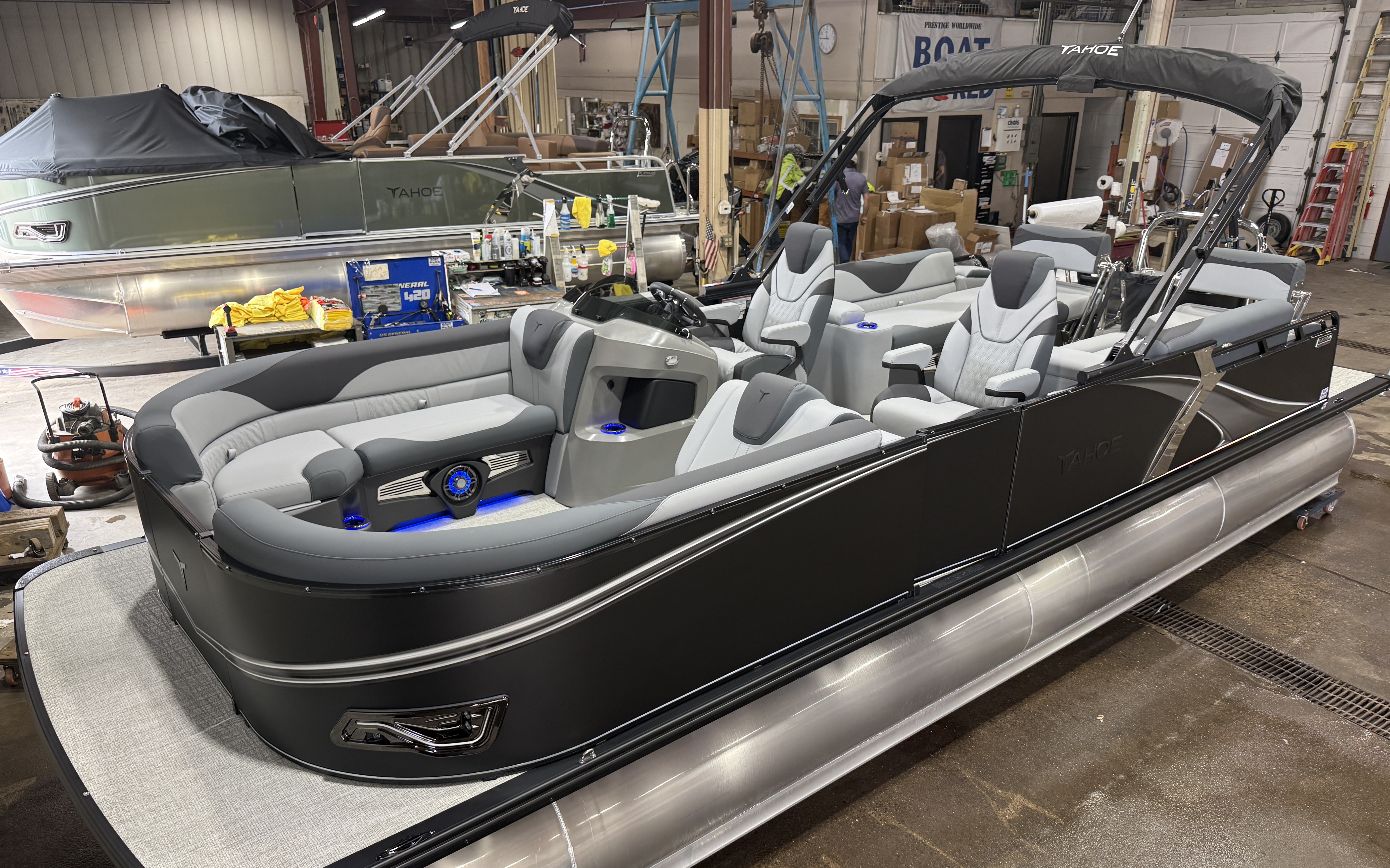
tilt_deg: -22.9
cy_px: 507
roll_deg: -0.2
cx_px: 710
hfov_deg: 70.4
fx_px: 985
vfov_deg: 47.4
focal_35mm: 26
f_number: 1.78
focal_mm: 6.76
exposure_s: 1/120
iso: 160
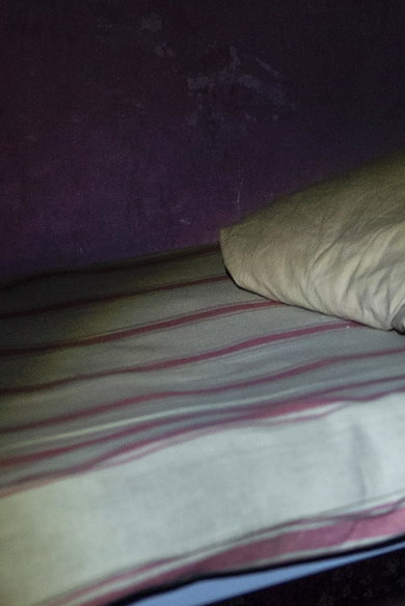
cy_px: 622
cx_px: 478
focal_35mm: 78
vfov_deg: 24.6
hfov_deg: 16.8
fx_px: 1315
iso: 800
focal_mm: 18.3
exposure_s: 1/50
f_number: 2.8
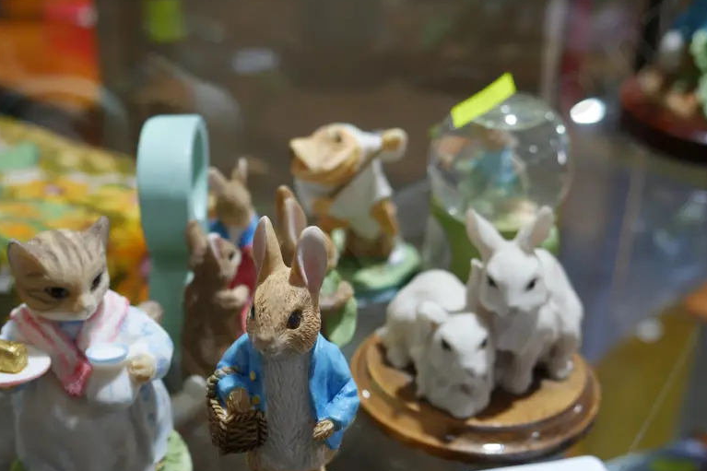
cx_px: 300
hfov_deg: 39.5
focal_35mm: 50
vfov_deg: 26.9
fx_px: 982
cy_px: 297
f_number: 4
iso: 250
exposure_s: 1/60
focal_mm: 18
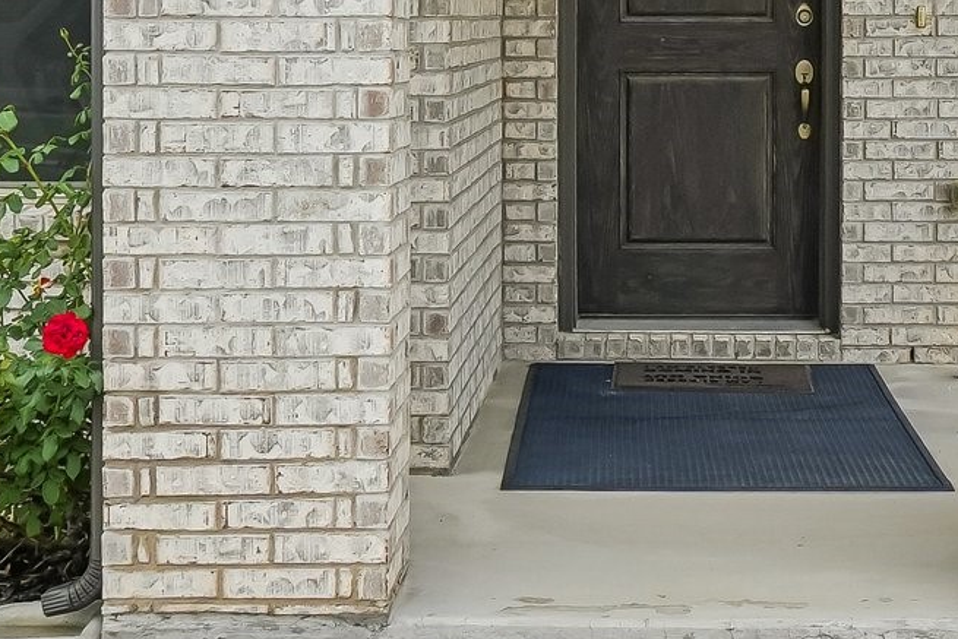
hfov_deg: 26.7
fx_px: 1996
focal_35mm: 75
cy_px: -220
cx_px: 706
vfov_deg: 17.0
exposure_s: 1/500
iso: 400
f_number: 8
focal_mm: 16
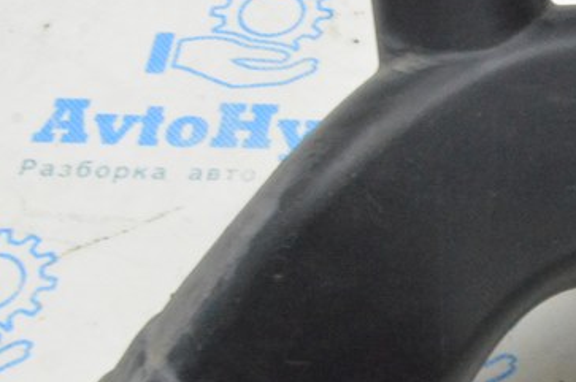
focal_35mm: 110
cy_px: 193
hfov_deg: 17.7
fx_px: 1758
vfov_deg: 12.4
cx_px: 684
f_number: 20
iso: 6400
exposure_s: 1/15
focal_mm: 26
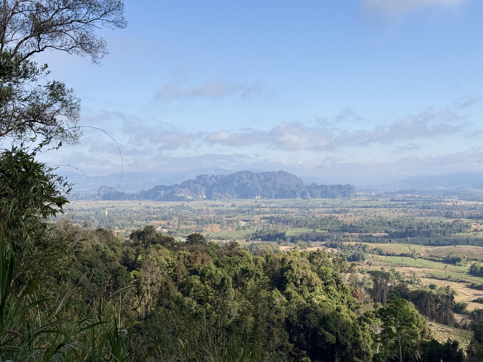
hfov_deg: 39.7
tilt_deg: +0.1
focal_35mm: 48
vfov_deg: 30.3
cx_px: 242
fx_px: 670
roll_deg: +0.0
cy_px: 181
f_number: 1.78
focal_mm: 6.76
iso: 64
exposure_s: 1/4587
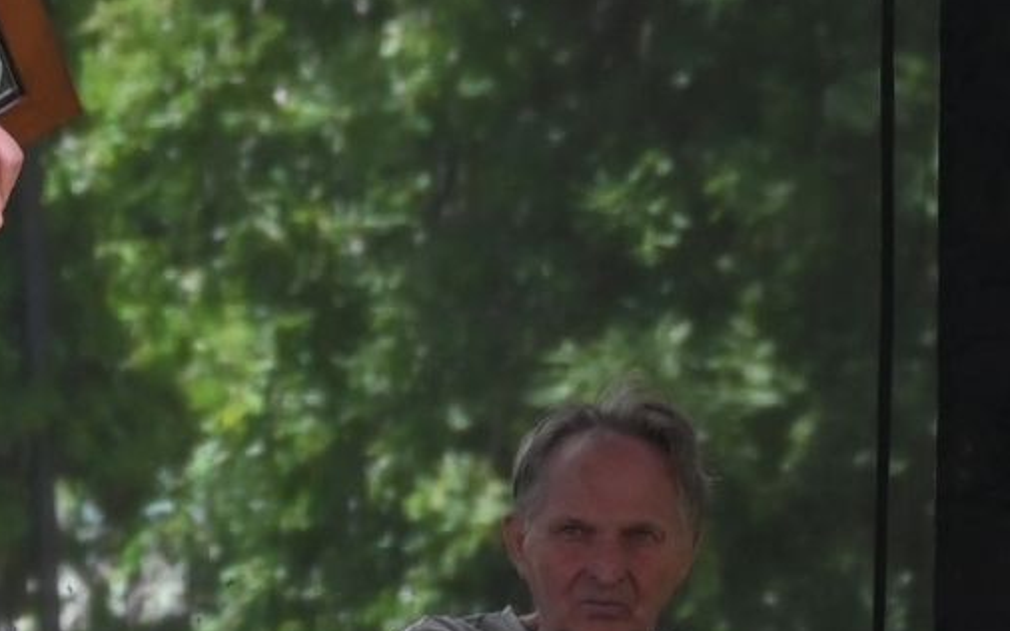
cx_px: -319
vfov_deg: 2.1
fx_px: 17200
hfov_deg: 3.4
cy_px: 112
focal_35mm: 625
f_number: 5.6
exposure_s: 1/500
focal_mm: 92
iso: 400
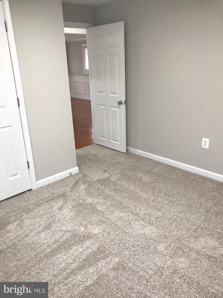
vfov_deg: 63.4
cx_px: 112
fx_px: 241
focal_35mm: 28
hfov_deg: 49.7
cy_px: 149
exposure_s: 1/30
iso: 40
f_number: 1.8
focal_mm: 3.99
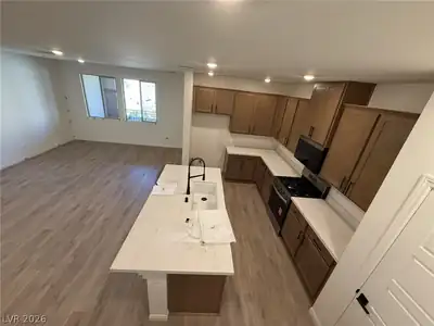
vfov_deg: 85.7
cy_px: 163
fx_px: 176
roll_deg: -6.5
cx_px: 217
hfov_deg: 102.1
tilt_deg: -23.7
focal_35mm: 14
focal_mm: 2.22
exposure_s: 1/120
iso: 250
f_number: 2.2
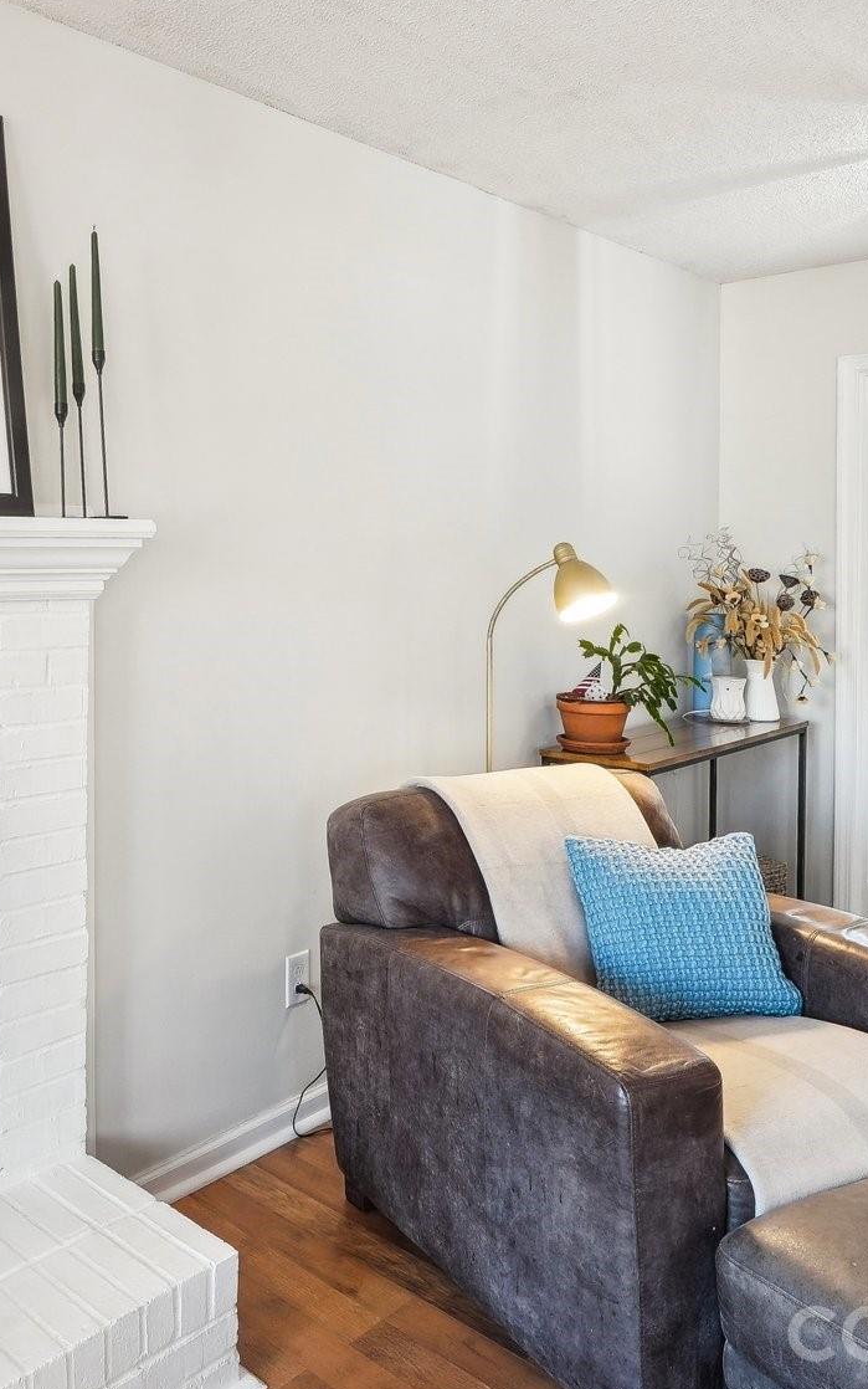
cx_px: 219
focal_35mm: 29
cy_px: 594
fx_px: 1112
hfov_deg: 41.4
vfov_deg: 63.6
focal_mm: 10.5
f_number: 8
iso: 400
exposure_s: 1/8
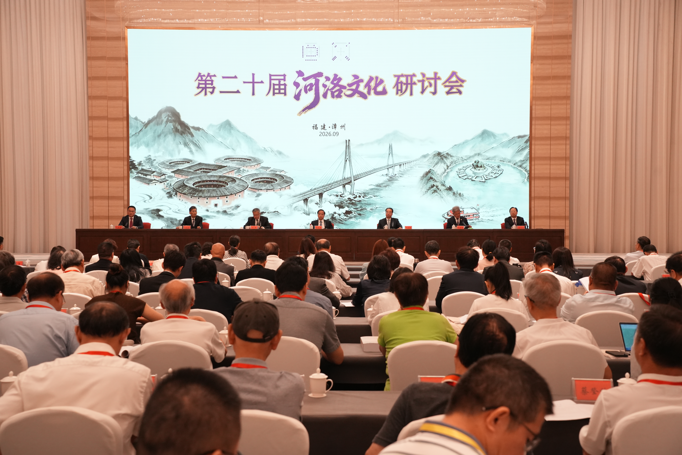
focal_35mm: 45
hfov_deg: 43.6
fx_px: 852
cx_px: 341
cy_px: 228
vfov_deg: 29.9
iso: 3200
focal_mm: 45
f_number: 6.3
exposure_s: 1/200
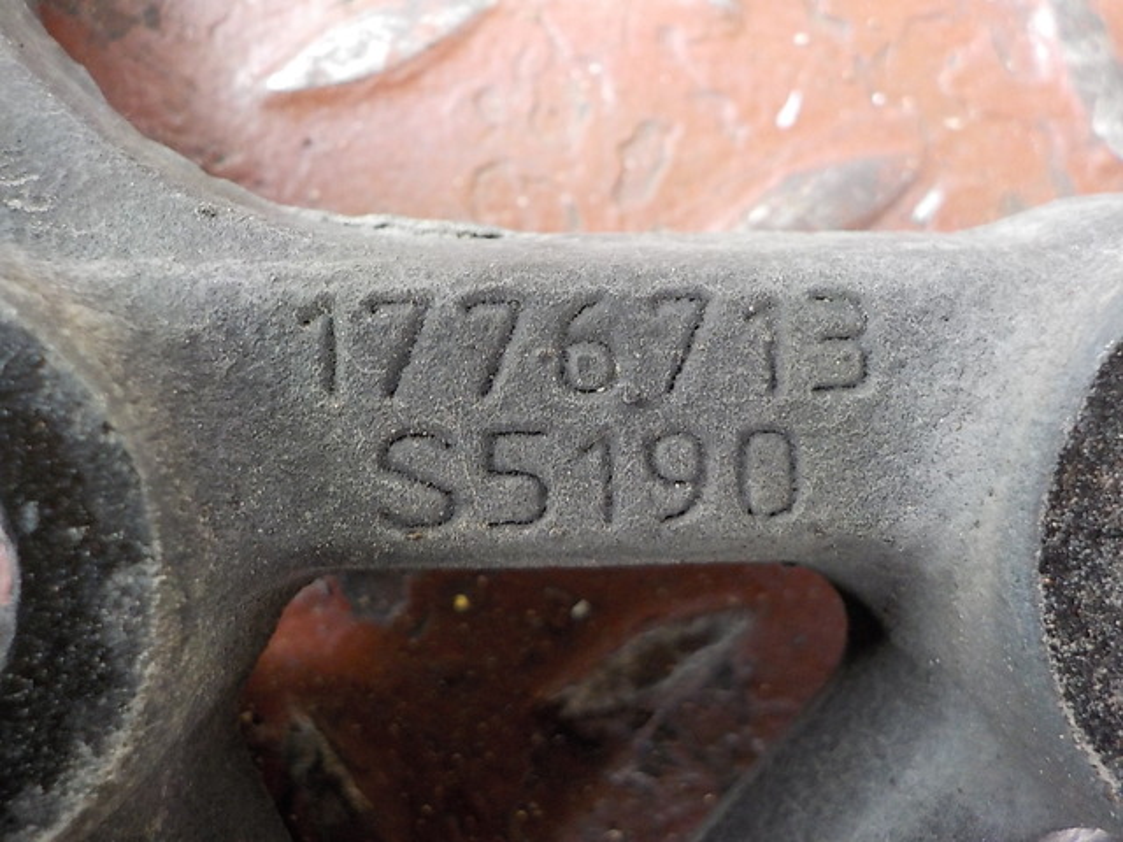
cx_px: 562
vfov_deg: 46.8
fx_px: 973
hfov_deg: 60.0
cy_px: 421
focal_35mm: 30
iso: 400
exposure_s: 1/15
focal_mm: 4.1
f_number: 3.3
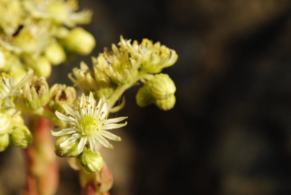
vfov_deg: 10.8
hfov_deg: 16.0
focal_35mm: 128
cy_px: 98
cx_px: 146
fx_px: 1032
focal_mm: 85
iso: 100
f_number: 8
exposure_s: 1/200
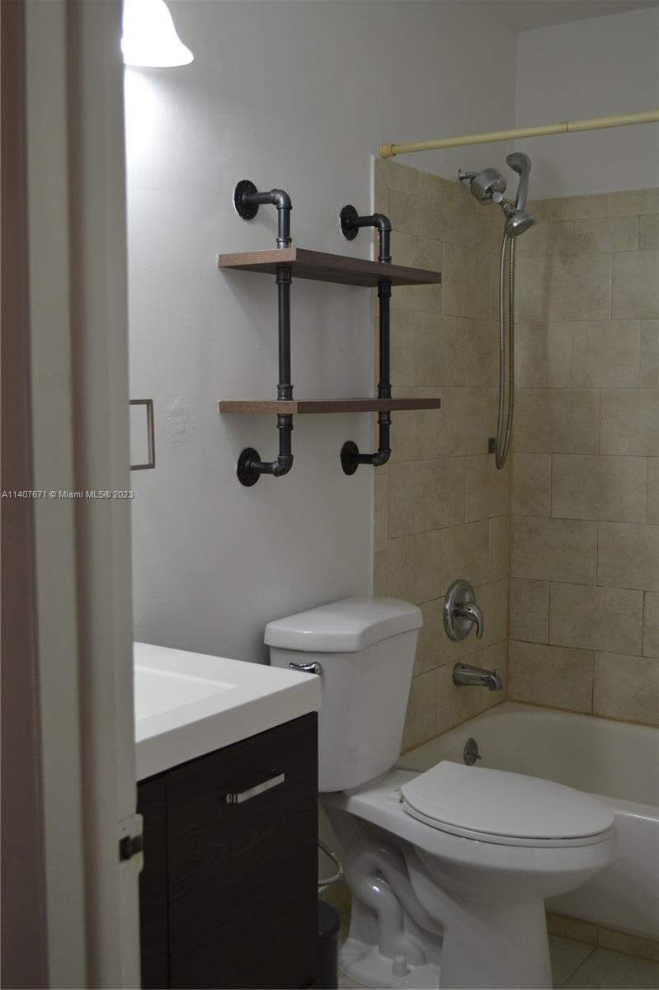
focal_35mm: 39
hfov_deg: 34.2
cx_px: 330
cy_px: 495
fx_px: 1072
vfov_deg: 49.6
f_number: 4.5
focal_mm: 26
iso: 400
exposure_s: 1/80
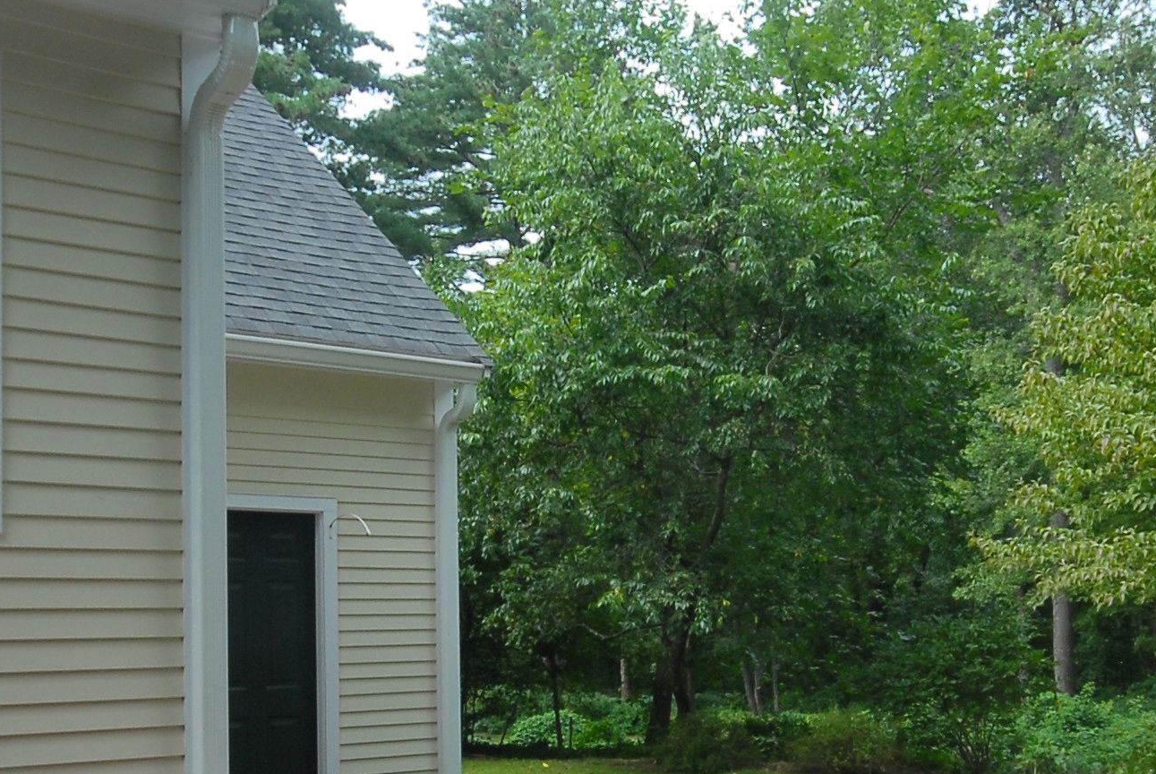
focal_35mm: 45
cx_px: 621
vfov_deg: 29.4
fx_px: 1447
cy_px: 593
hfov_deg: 43.5
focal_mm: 10
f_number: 13
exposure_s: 1/60
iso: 250
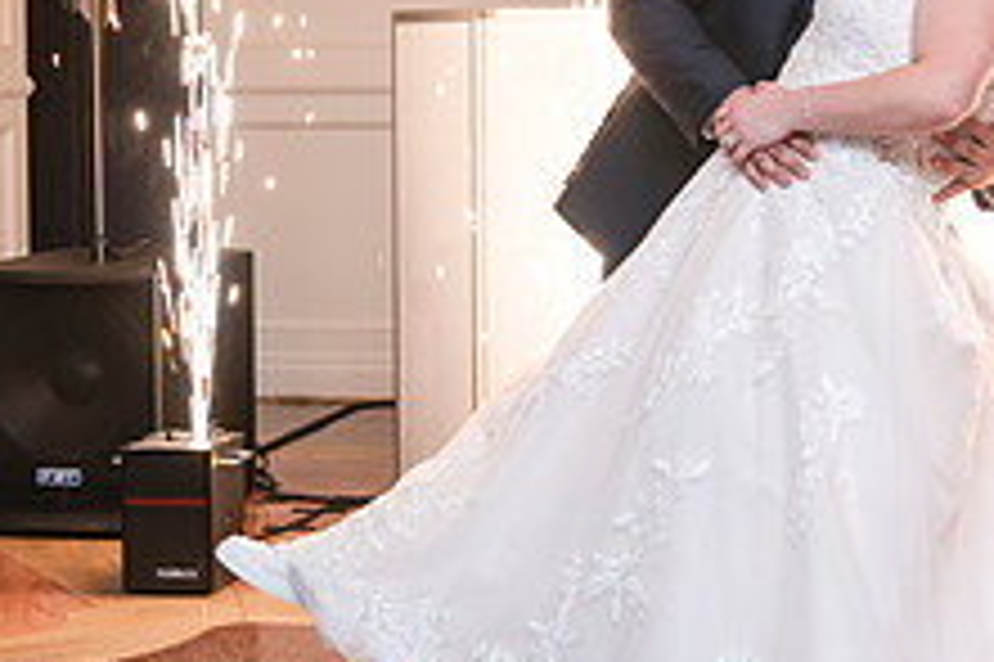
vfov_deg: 14.6
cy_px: 158
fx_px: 2566
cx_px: 796
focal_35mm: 93
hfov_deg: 21.6
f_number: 3.5
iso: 800
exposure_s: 1/100
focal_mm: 35
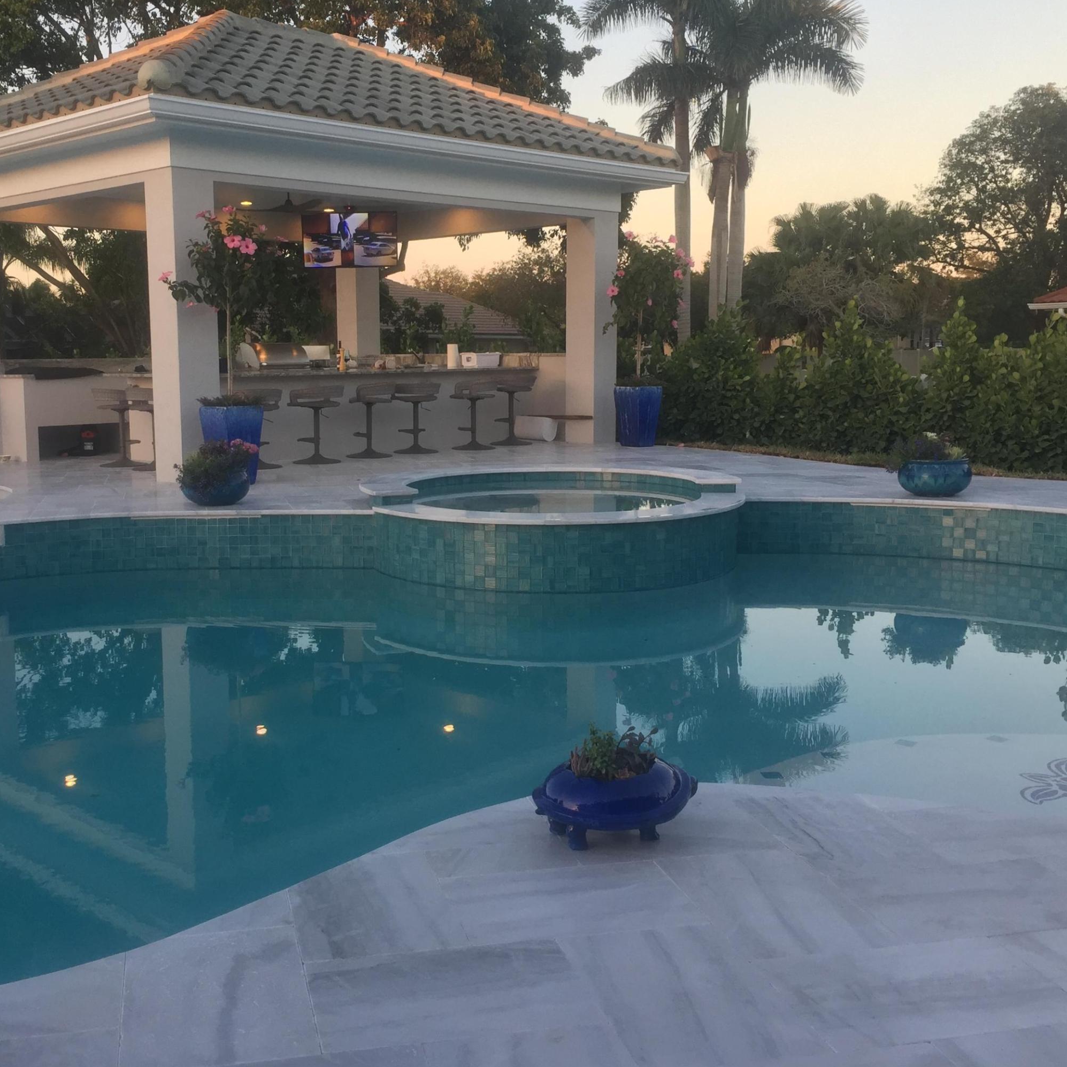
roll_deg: +1.0
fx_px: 1290
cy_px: 523
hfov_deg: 44.7
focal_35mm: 37
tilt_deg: -7.6
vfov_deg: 44.9
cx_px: 427
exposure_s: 1/120
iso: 50
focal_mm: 4.15
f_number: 2.2
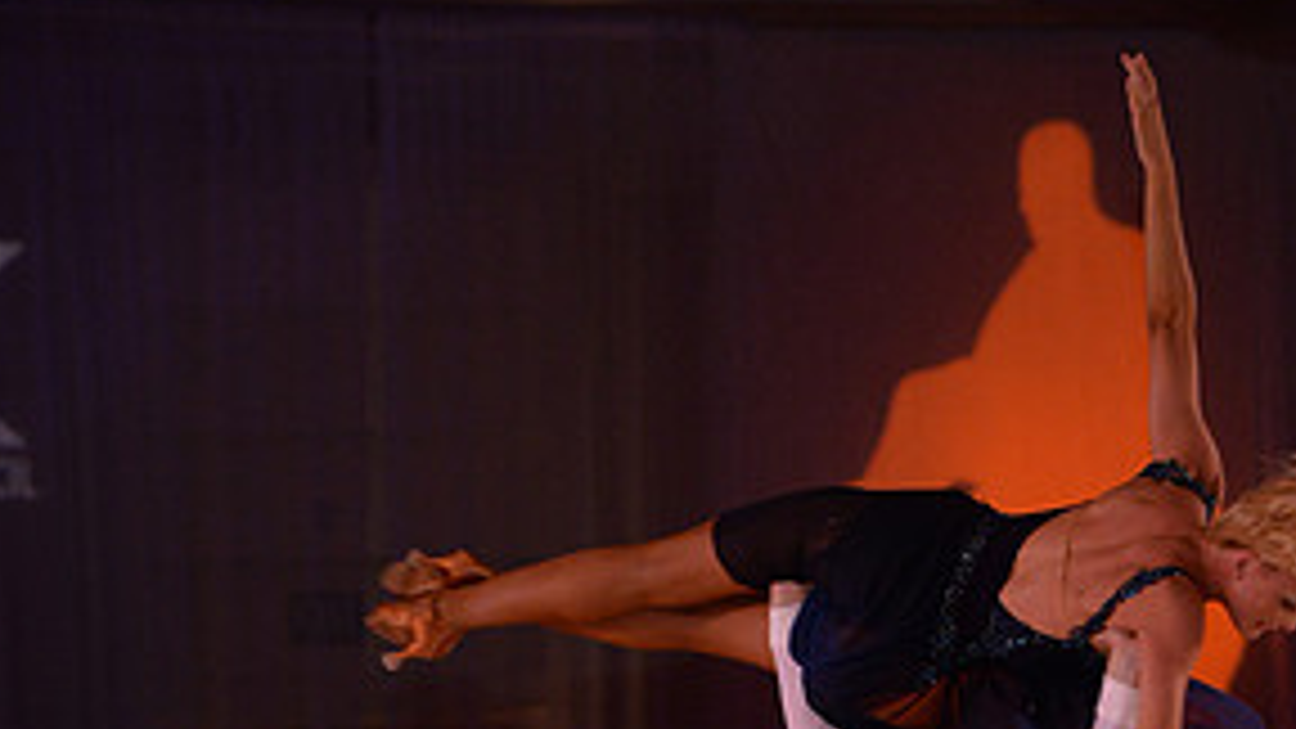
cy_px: 950
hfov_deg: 8.5
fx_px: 8694
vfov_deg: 4.8
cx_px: 830
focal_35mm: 253
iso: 1600
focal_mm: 120
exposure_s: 1/250
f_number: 4
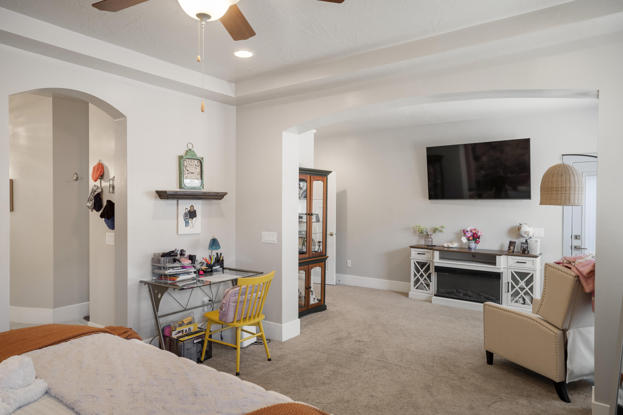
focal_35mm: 23
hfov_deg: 76.1
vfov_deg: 55.1
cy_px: 208
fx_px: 398
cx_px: 312
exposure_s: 1/4
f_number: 9
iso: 250
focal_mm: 23
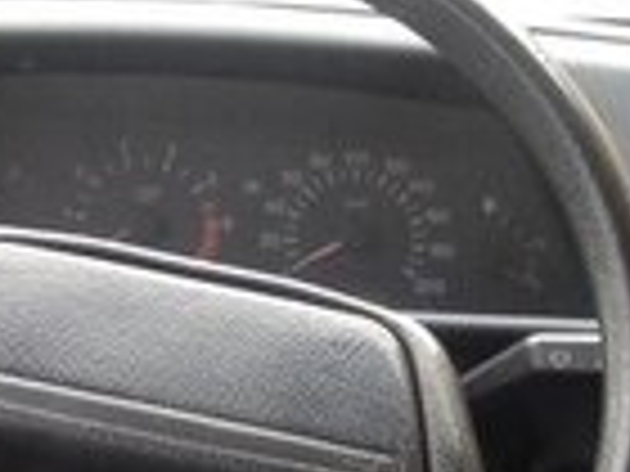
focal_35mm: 165
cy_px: 780
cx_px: 770
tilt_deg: -15.8
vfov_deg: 8.7
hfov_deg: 11.7
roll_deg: -6.3
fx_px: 3003
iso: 50
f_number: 2.4
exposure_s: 1/20
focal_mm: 4.28
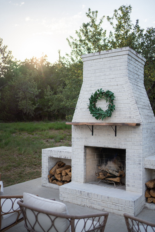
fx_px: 226
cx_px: 78
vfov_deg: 54.4
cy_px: 116
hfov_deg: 37.9
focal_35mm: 35
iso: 100
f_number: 1.8
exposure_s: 1/4000
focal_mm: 35
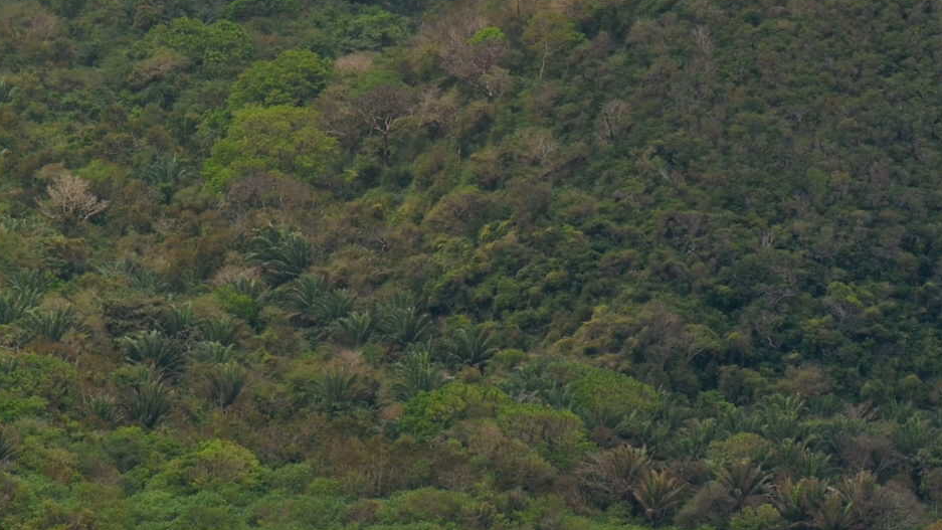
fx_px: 7493
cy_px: 572
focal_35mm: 300
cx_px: 84
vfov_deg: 4.0
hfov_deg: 7.2
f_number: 5.6
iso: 200
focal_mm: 70
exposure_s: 1/800
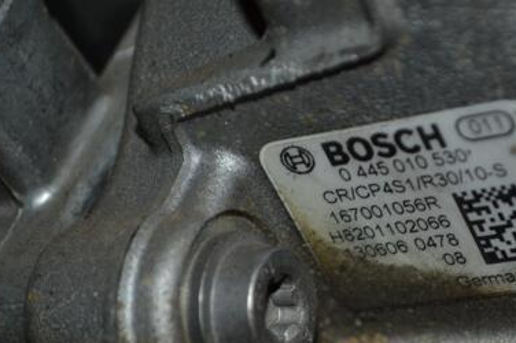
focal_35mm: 132
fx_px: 1887
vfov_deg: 10.4
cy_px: 252
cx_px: 373
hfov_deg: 15.5
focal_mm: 55
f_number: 5.6
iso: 360
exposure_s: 1/60
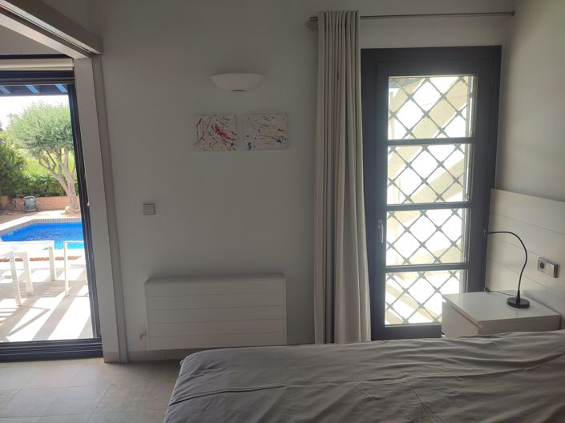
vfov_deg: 54.8
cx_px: 282
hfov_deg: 69.4
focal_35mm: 25
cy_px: 212
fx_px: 408
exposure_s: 1/162
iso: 50
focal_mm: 6.04
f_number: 1.9
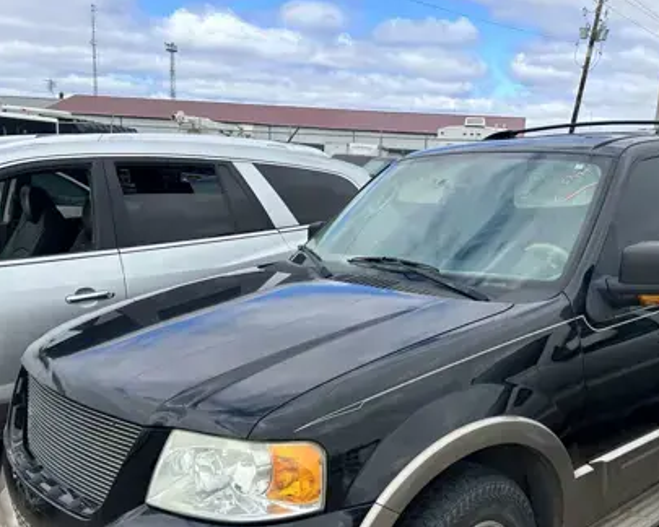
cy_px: 364
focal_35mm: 37
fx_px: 722
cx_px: 410
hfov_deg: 48.6
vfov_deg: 39.5
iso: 80
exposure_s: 1/2155
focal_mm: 6.86
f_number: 1.78
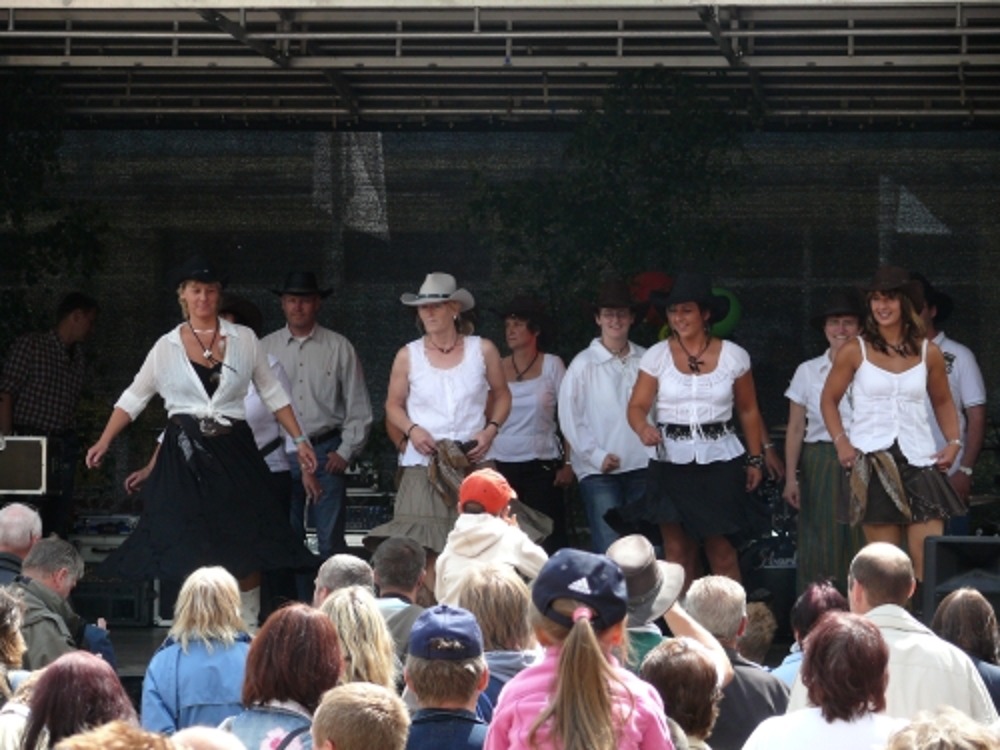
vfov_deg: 10.8
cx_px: 500
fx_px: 3958
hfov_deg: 14.4
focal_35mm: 137
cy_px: 375
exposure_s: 1/500
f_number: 3.6
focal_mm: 29
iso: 160
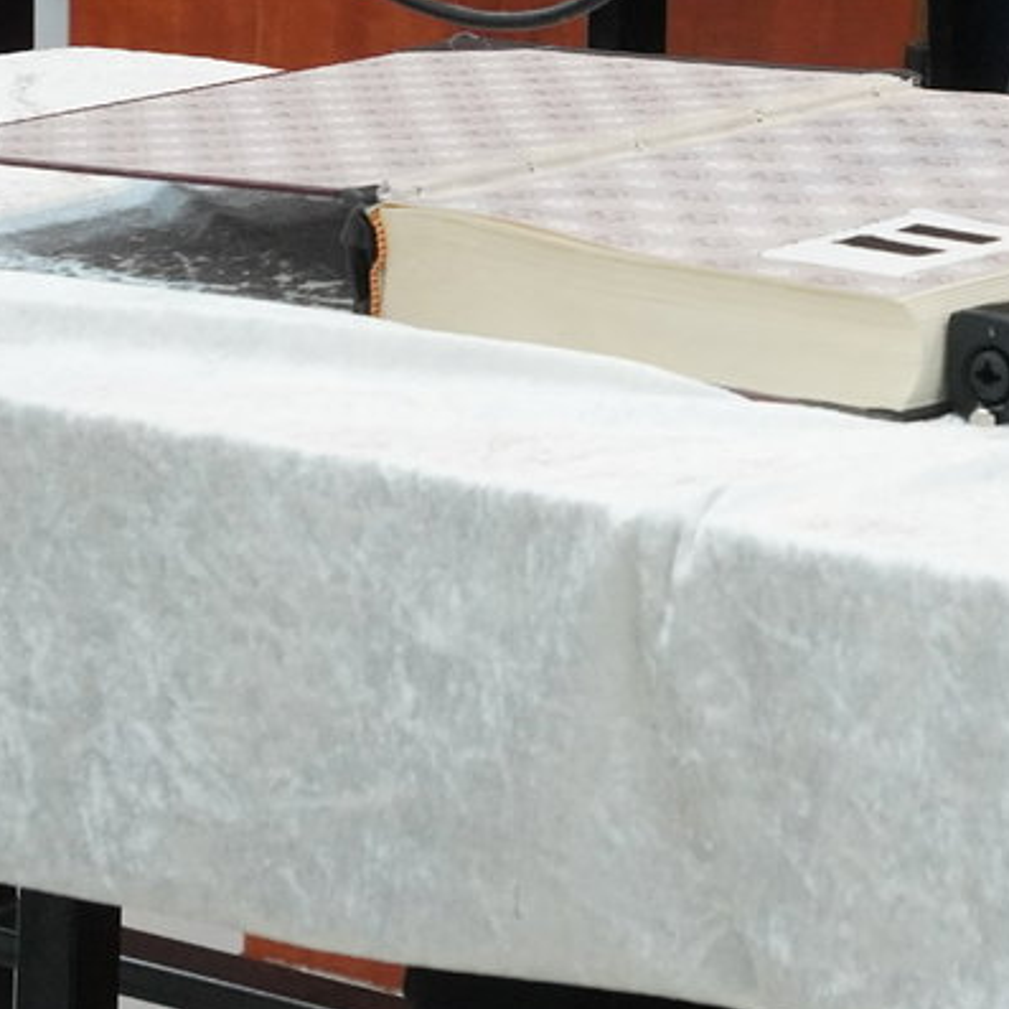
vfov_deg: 9.0
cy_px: -50
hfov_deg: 8.9
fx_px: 6381
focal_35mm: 194
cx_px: 1357
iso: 2000
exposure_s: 1/200
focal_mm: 43
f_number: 5.6
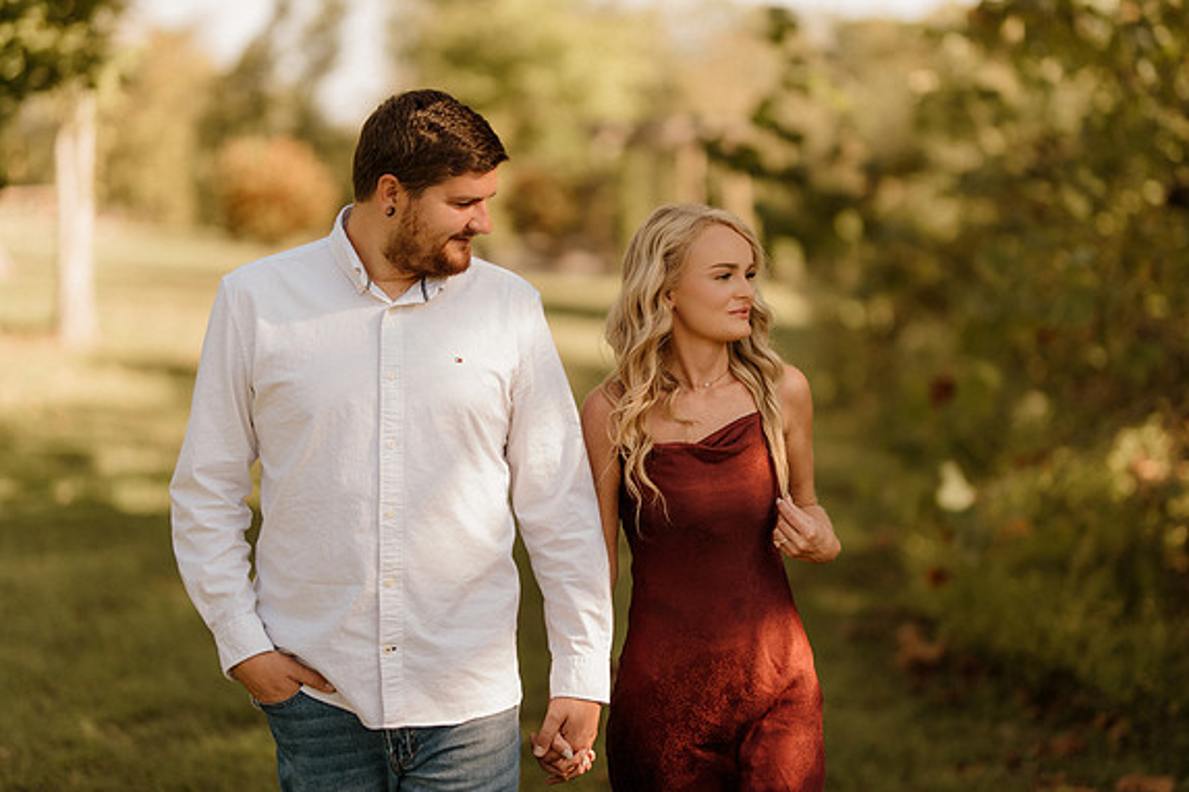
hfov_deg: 23.6
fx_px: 2840
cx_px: 600
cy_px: 399
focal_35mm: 86
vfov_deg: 15.9
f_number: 1.4
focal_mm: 85
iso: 200
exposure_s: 1/1600
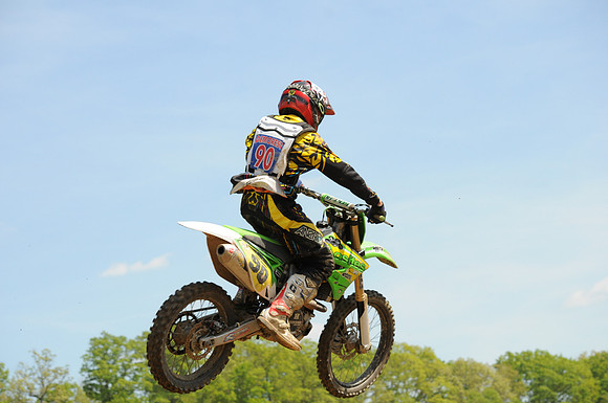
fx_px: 2150
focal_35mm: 128
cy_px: 202
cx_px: 304
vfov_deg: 10.7
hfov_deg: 16.1
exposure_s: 1/1000
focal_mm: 85
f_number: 6.3
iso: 400
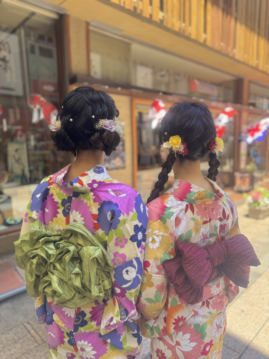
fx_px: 249
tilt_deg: -7.0
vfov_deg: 71.6
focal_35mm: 24
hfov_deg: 56.8
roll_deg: +1.7
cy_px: 180
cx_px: 134
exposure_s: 1/422
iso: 80
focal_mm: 6.76
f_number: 1.78
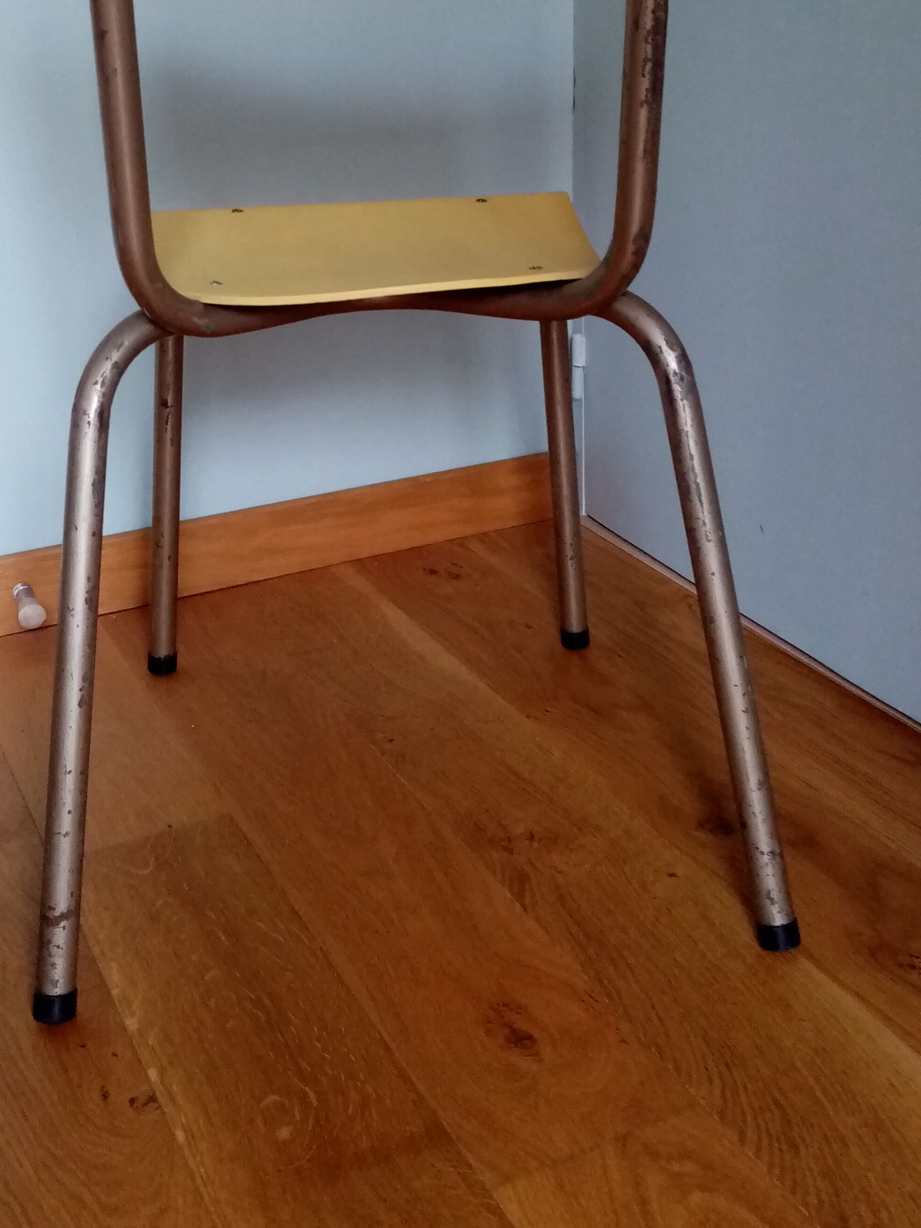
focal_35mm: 41
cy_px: 353
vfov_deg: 44.7
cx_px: 400
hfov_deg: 35.1
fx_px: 1454
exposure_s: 1/25
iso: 436
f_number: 1.8
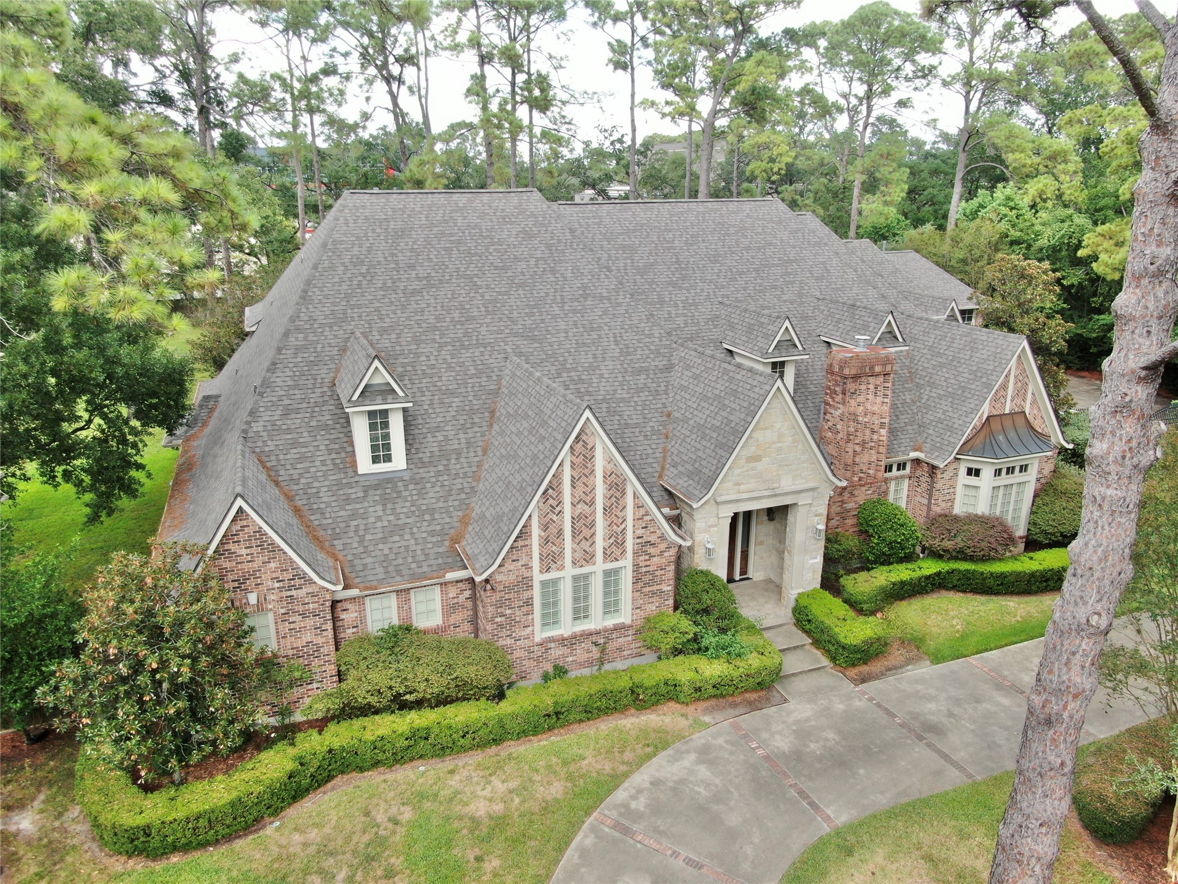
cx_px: 589
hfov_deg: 71.6
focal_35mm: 24
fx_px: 817
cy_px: 442
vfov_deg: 56.8
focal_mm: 4.39
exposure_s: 1/200
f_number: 2.8
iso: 100
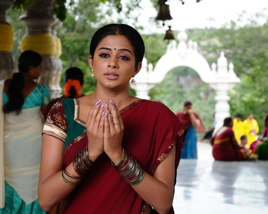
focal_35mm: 112
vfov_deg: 13.8
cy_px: 107
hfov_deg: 17.2
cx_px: 143
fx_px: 888
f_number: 5.3
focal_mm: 66
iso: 320
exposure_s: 1/160
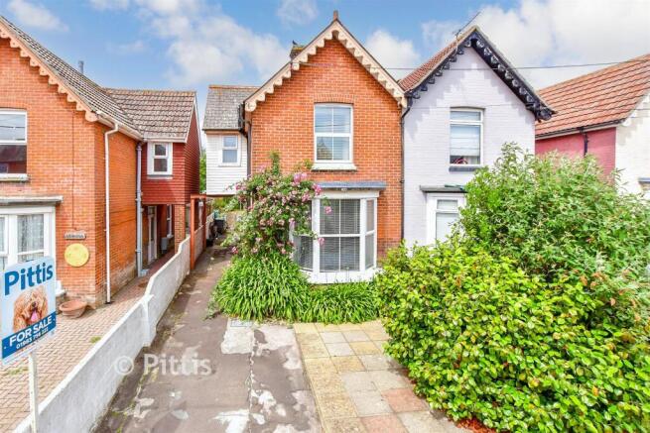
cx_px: 325
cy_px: 216
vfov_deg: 77.4
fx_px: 271
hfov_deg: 100.4
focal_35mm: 15
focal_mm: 10
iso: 640
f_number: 8
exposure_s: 1/640
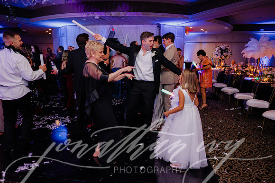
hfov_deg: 73.7
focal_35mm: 24
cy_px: 92
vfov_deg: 53.2
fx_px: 183
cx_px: 138
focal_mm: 24
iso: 2000
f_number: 3.2
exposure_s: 1/40
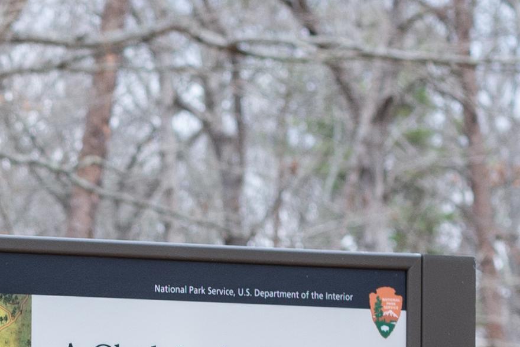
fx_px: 4940
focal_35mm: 342
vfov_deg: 4.0
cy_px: 676
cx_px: -775
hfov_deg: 5.8
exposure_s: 1/250
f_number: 5.6
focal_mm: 50
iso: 250
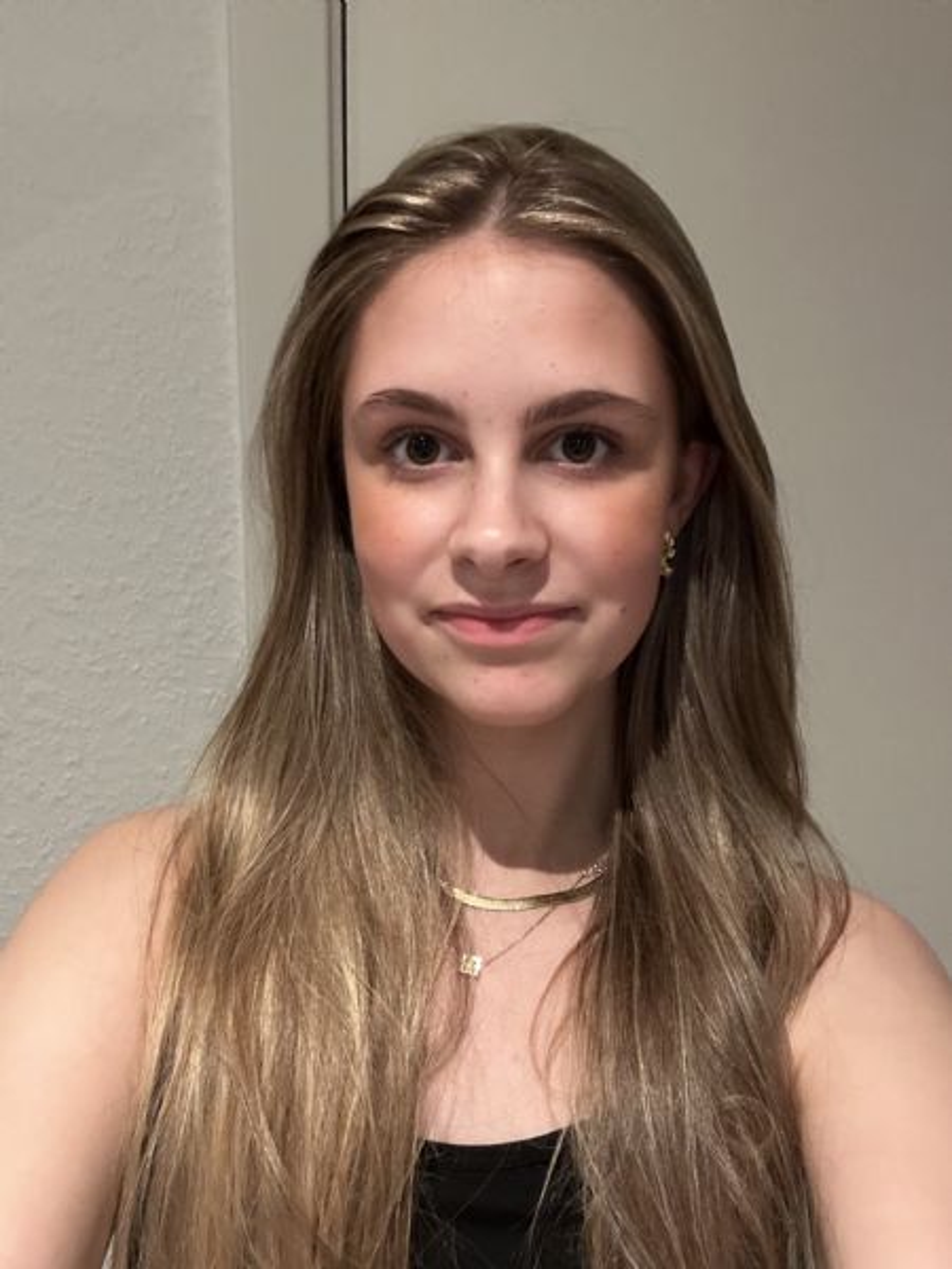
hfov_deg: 46.8
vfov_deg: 60.0
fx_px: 1100
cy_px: 634
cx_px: 476
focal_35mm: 30
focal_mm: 2.69
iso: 320
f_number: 1.9
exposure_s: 1/25
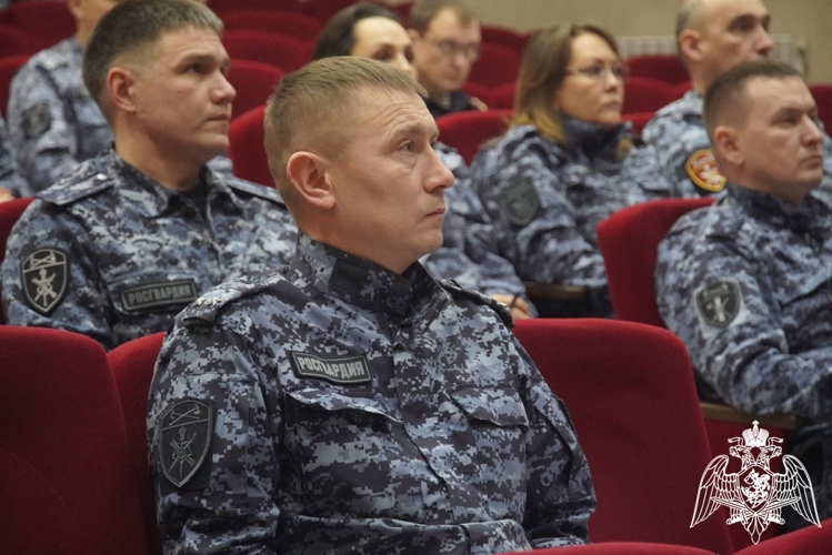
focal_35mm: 140
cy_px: 278
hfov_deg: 14.7
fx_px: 3225
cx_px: 416
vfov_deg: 9.8
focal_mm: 93
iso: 6400
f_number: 5.6
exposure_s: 1/40
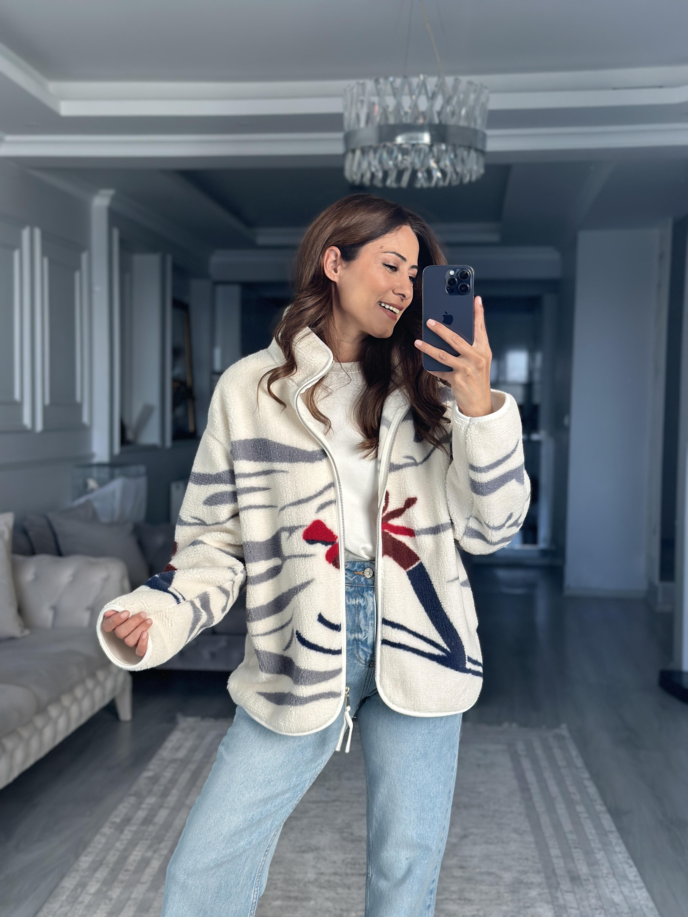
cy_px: 458
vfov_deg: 39.7
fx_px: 1272
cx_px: 344
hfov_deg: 30.3
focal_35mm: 48
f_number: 1.78
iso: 80
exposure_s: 1/303
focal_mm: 6.86
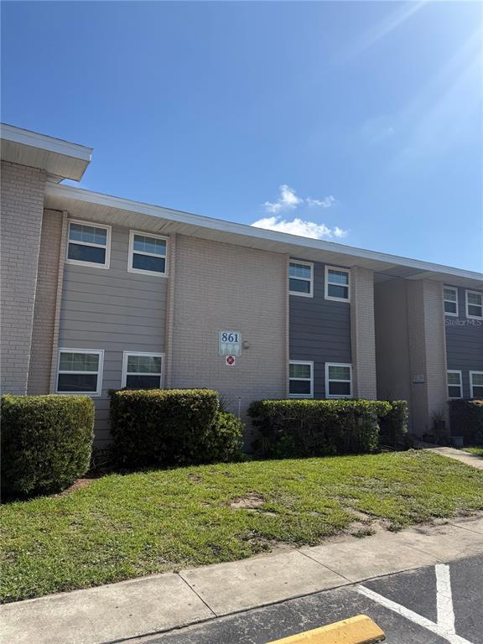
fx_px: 446
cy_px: 322
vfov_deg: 71.6
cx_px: 242
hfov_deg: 56.8
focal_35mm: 24
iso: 80
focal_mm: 6.76
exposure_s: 1/4405
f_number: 1.78
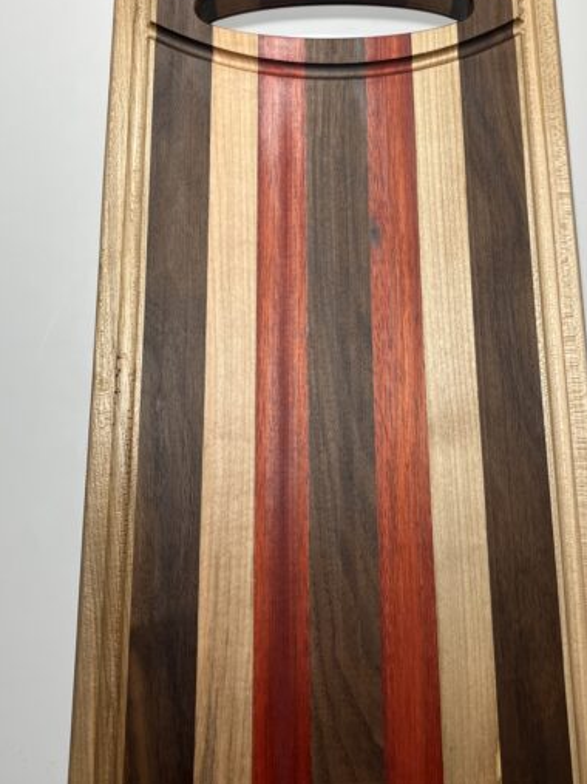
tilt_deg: -73.5
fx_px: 927
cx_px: 312
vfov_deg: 45.7
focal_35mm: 41
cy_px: 348
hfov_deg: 35.1
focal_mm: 5.1
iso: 64
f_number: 1.6
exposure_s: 1/120
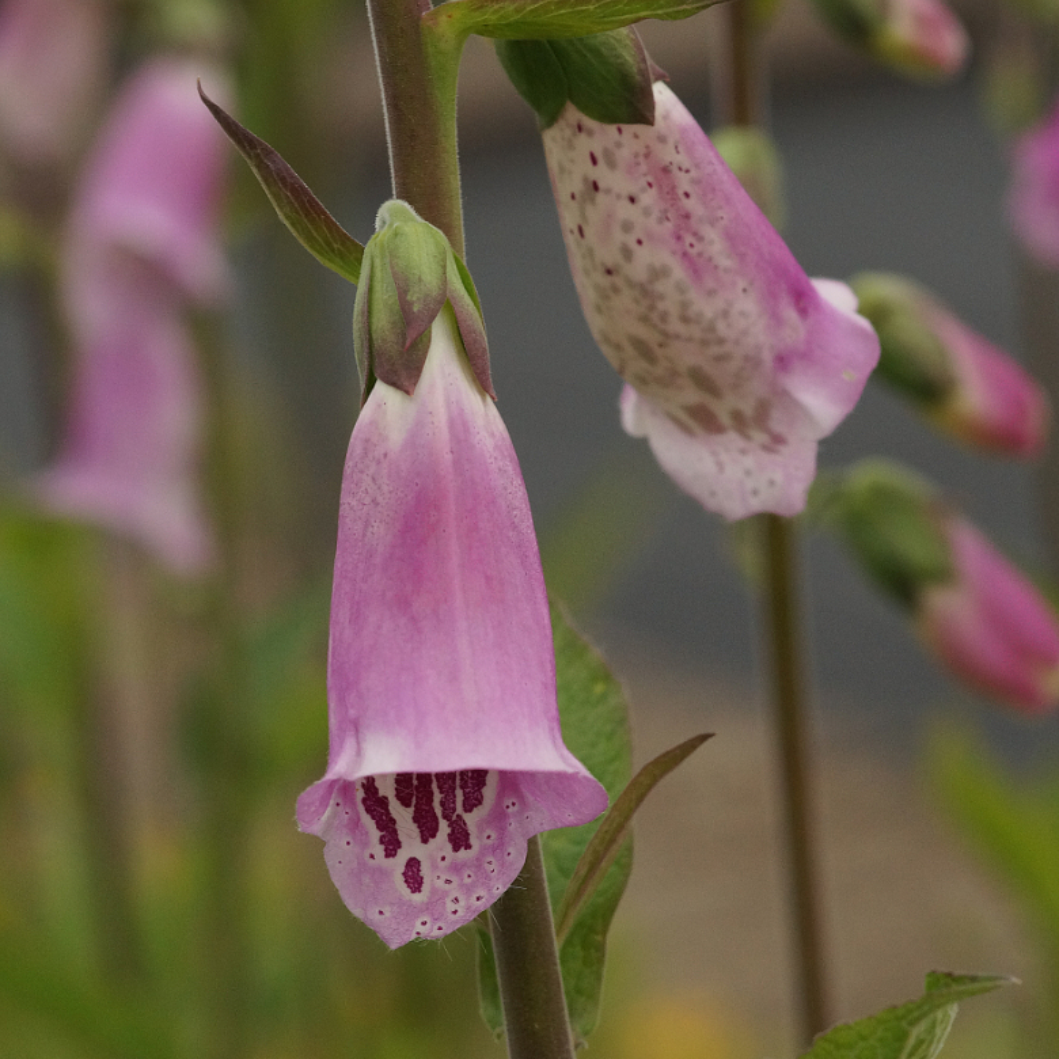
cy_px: 523
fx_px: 6784
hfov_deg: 8.9
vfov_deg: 8.9
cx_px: 544
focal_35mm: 196
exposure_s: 1/160
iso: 1000
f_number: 8
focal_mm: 100
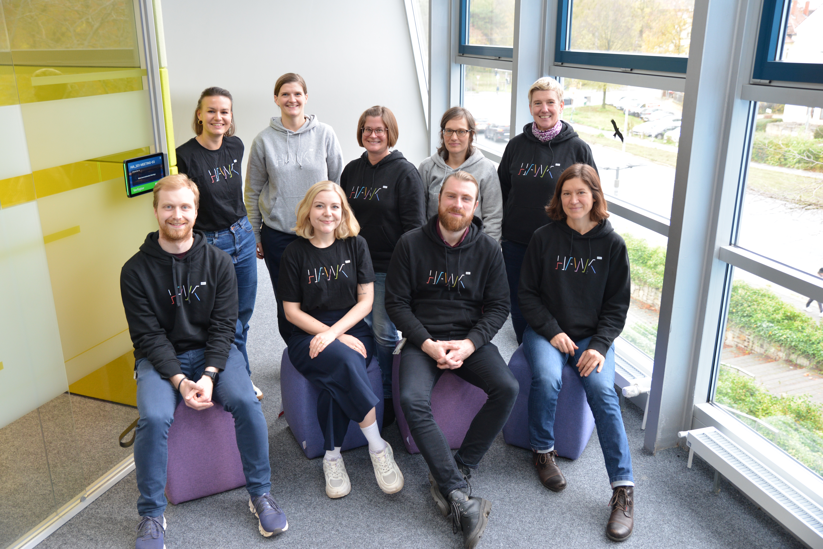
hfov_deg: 55.8
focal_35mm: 34
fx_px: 778
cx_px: 412
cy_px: 274
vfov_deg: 38.9
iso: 800
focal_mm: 34
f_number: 3.5
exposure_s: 1/50
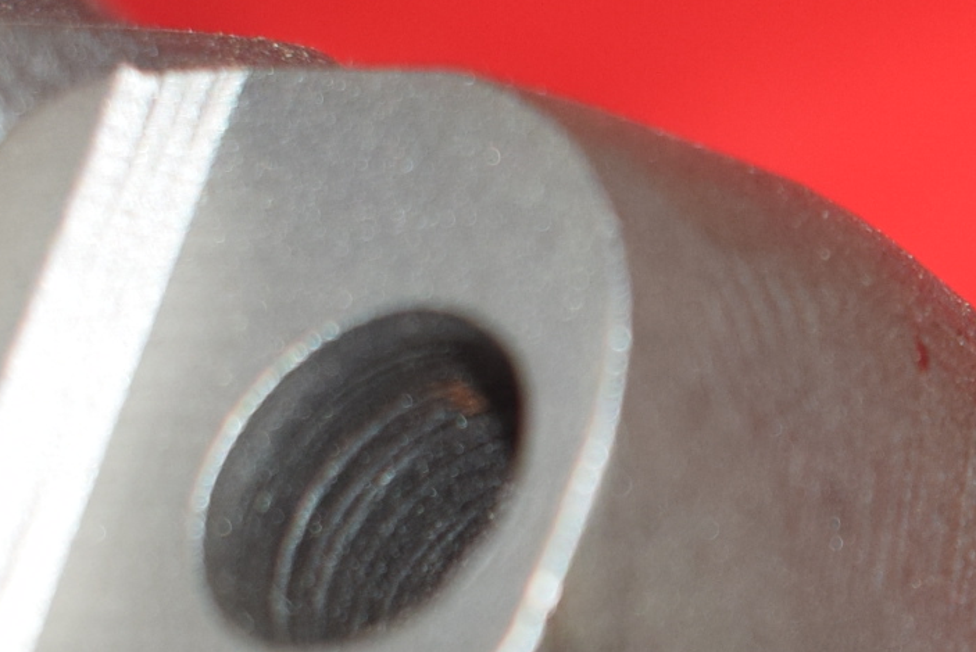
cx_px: 1756
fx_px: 5023
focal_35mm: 185
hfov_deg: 10.4
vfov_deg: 7.3
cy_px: 1000
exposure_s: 1/200
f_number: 5
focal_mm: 29
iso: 400
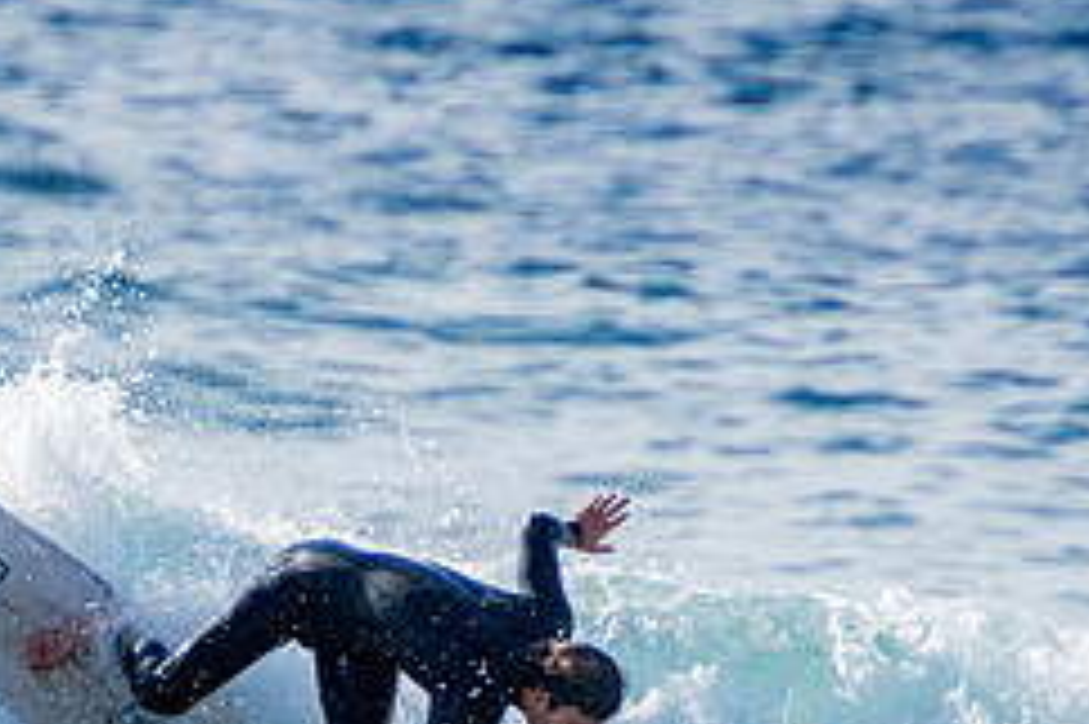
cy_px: 767
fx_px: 43529
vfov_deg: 1.0
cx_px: 274
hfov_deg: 1.4
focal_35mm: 1440
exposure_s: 1/2000
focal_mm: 400
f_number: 5.6
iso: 280
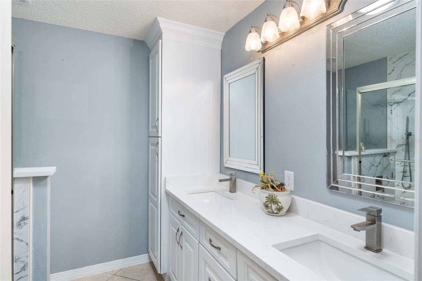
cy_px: 140
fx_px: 229
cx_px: 211
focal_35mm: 20
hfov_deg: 85.4
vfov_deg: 63.2
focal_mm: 19.5
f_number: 7.1
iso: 125
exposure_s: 1/10
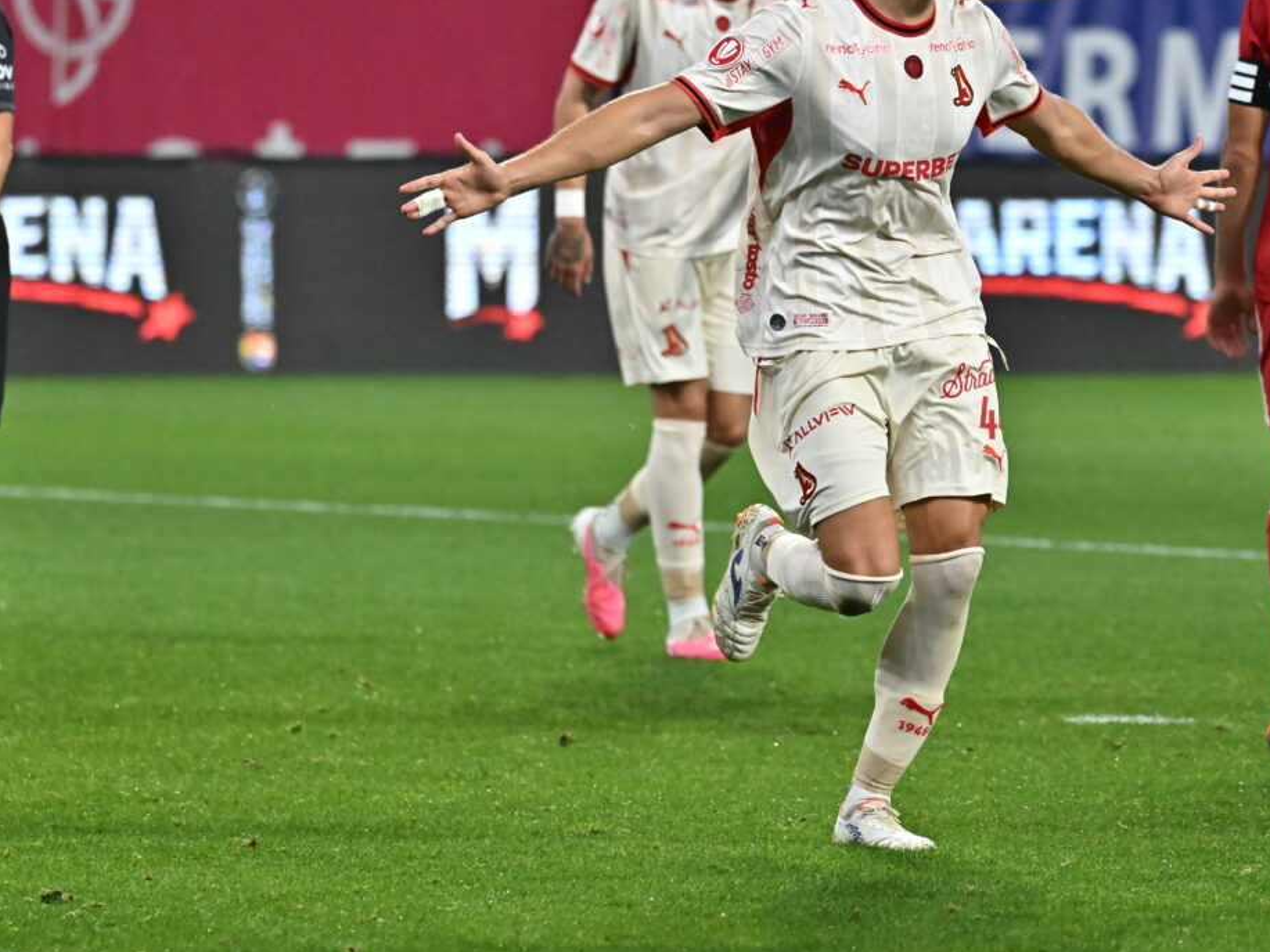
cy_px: 330
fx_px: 16695
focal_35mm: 455
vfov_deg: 3.3
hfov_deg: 4.4
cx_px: 789
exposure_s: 1/1250
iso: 5600
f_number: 6
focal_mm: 310
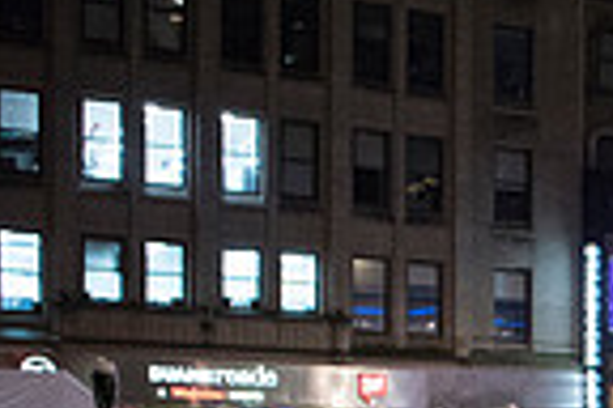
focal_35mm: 97
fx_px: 1652
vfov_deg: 13.3
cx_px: 1090
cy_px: 623
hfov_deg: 17.3
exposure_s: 1/320
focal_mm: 24
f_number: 2.8
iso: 8000
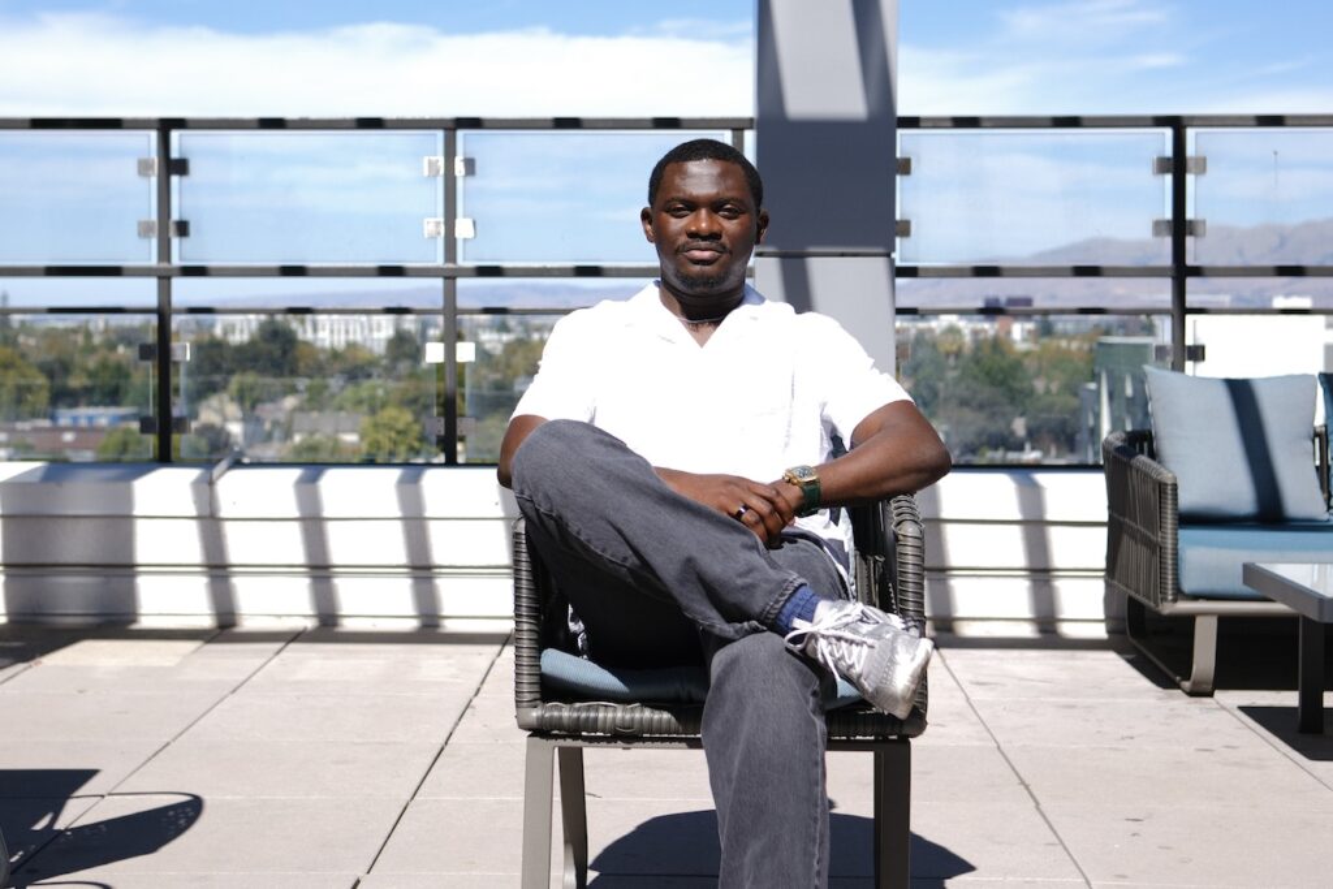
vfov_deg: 27.0
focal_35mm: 50
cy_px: 444
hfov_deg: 39.6
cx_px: 666
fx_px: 1852
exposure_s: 1/800
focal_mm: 33
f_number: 2.8
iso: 64
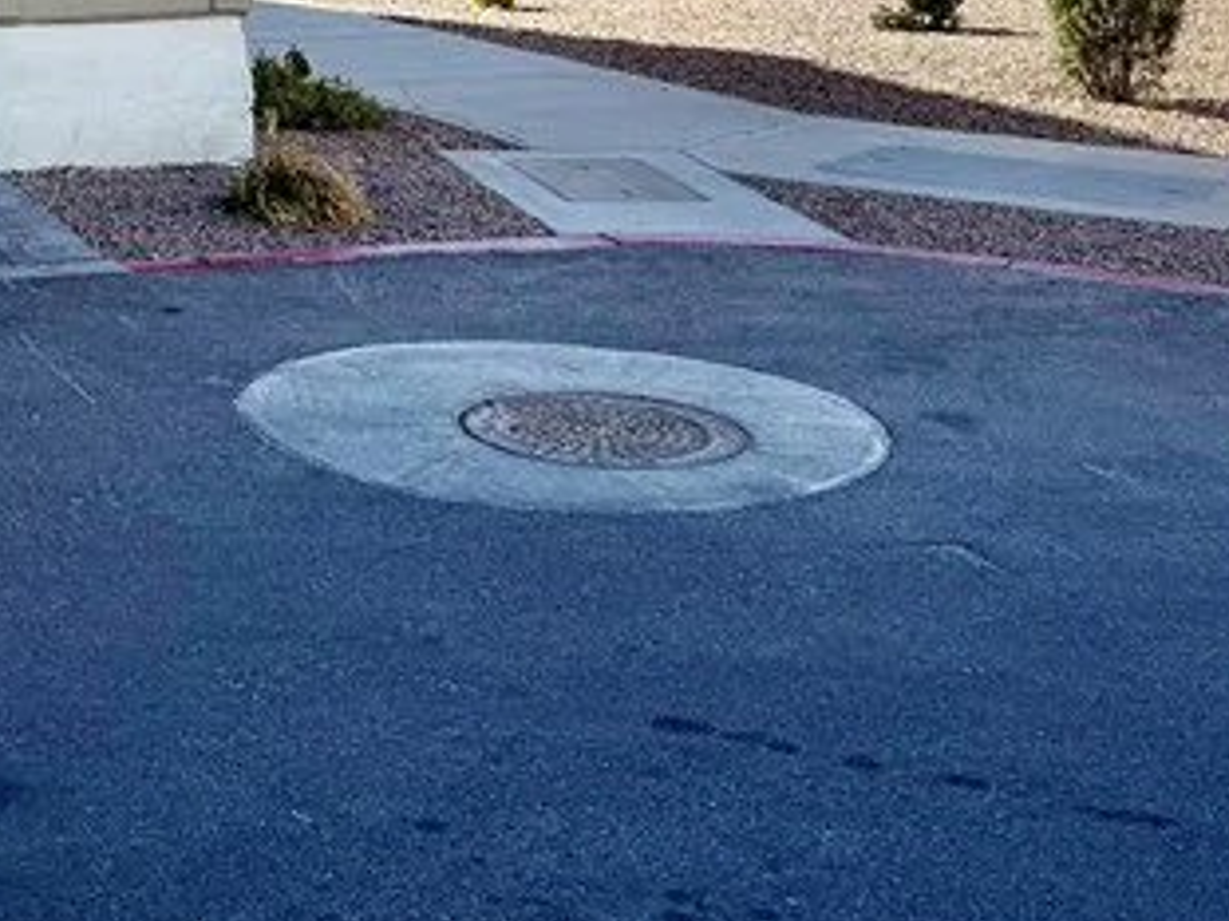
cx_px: -43
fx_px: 2804
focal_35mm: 79
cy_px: -542
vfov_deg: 16.6
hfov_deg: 23.5
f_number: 1.78
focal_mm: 6.76
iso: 80
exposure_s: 1/3021
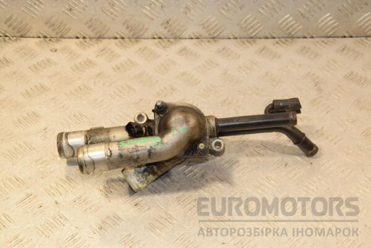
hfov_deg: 33.4
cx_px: 186
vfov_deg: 22.6
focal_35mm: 60
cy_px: 124
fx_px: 618
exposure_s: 1/200
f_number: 6.3
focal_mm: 40
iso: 800
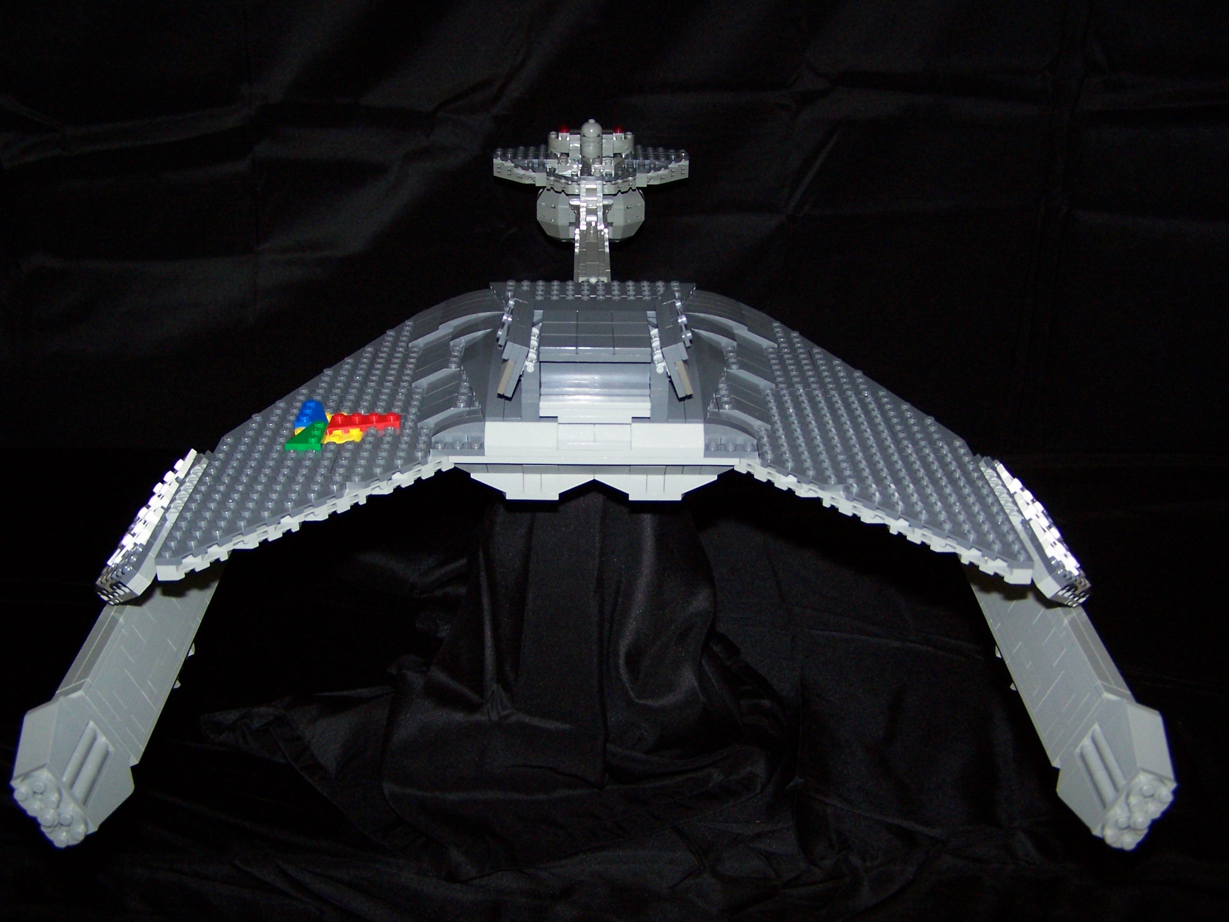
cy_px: 461
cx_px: 614
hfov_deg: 49.0
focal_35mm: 38
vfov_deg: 37.7
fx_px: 1349
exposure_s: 1/60
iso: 140
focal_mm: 6.3
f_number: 2.8
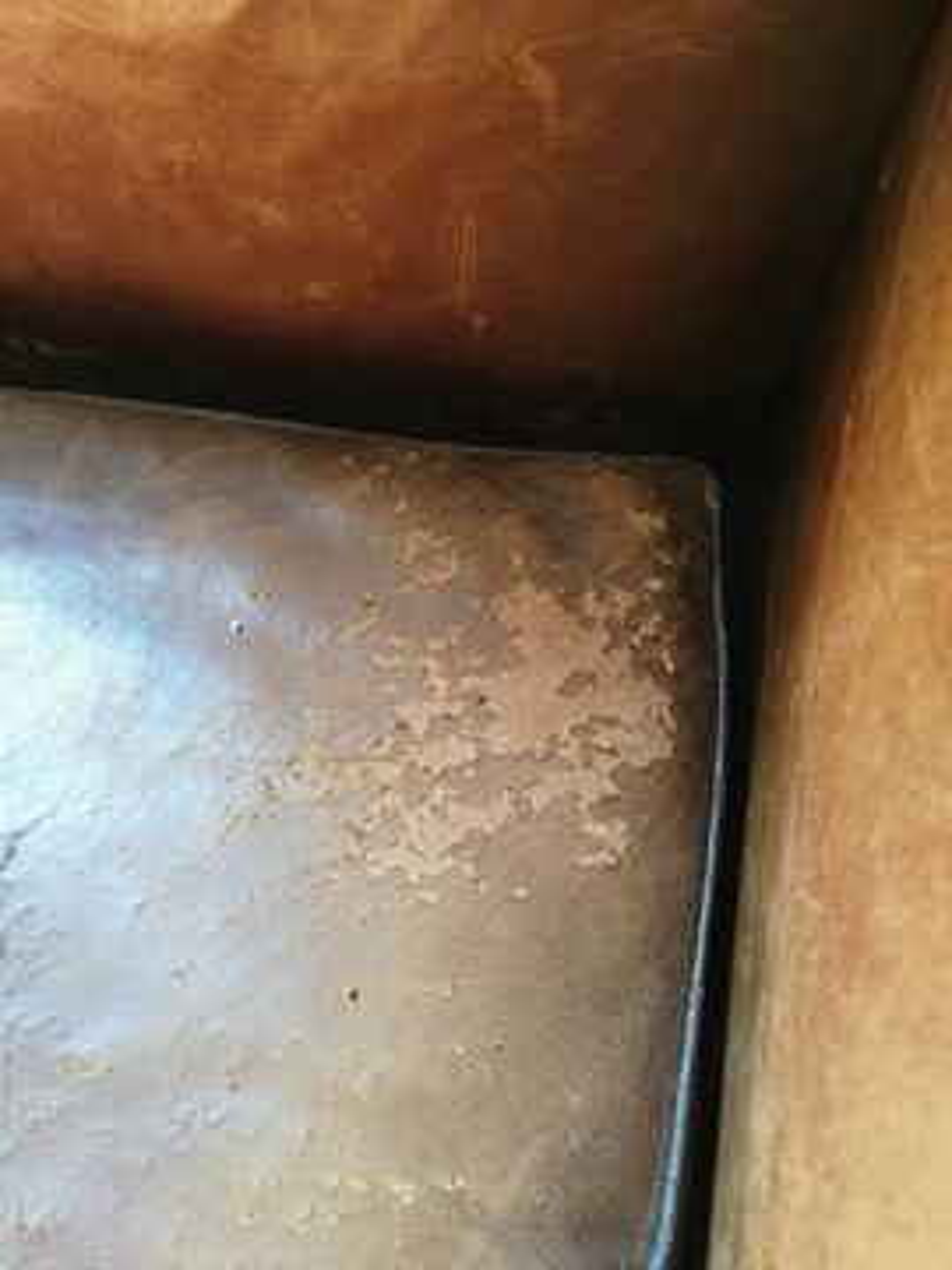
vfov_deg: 67.3
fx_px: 953
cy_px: 635
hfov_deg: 53.1
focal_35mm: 26
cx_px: 476
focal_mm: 3.81
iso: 320
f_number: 2.2
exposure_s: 1/25
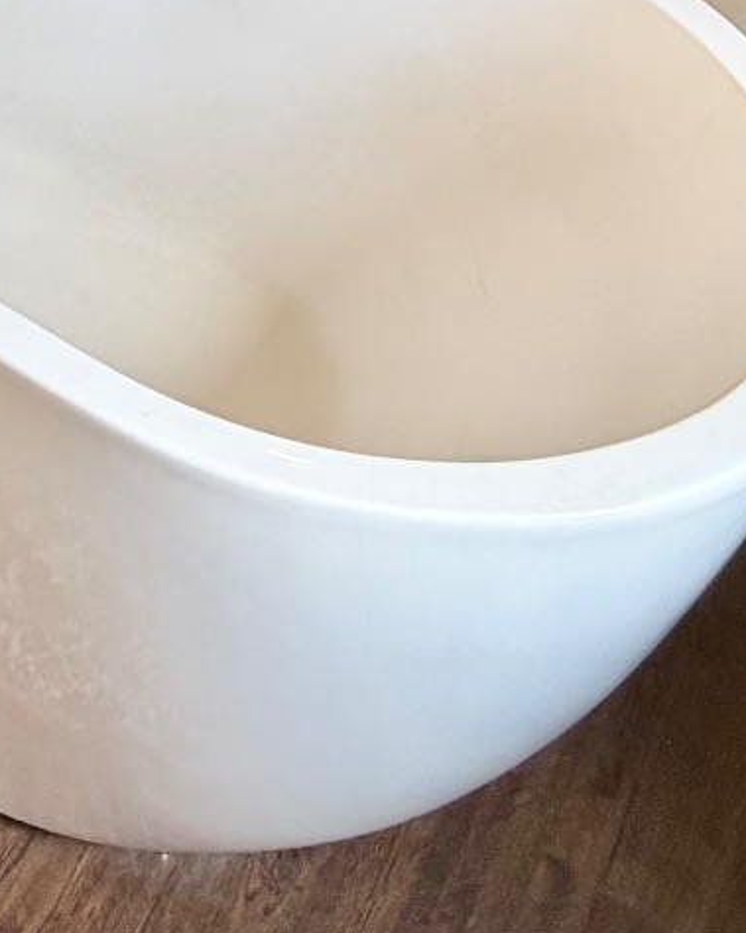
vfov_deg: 24.6
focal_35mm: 59
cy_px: -476
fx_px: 1629
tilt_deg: -20.1
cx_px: -240
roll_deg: +0.8
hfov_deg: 22.8
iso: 200
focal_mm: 2.22
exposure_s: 1/121
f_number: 2.2
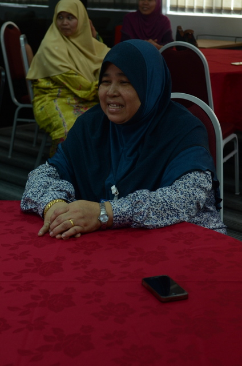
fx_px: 835
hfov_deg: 16.5
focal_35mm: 82
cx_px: 121
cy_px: 183
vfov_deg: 24.7
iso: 800
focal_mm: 55
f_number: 6.3
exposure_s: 1/80
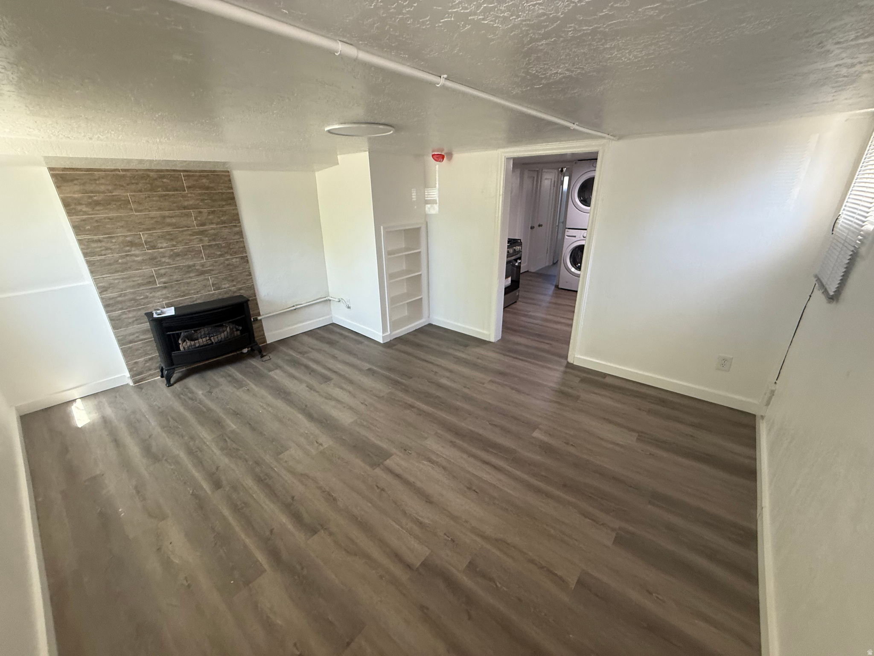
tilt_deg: -20.6
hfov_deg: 102.1
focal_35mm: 14
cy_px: 328
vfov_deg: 85.7
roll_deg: +0.7
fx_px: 353
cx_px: 437
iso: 320
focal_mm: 2.22
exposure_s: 1/99
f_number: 2.2
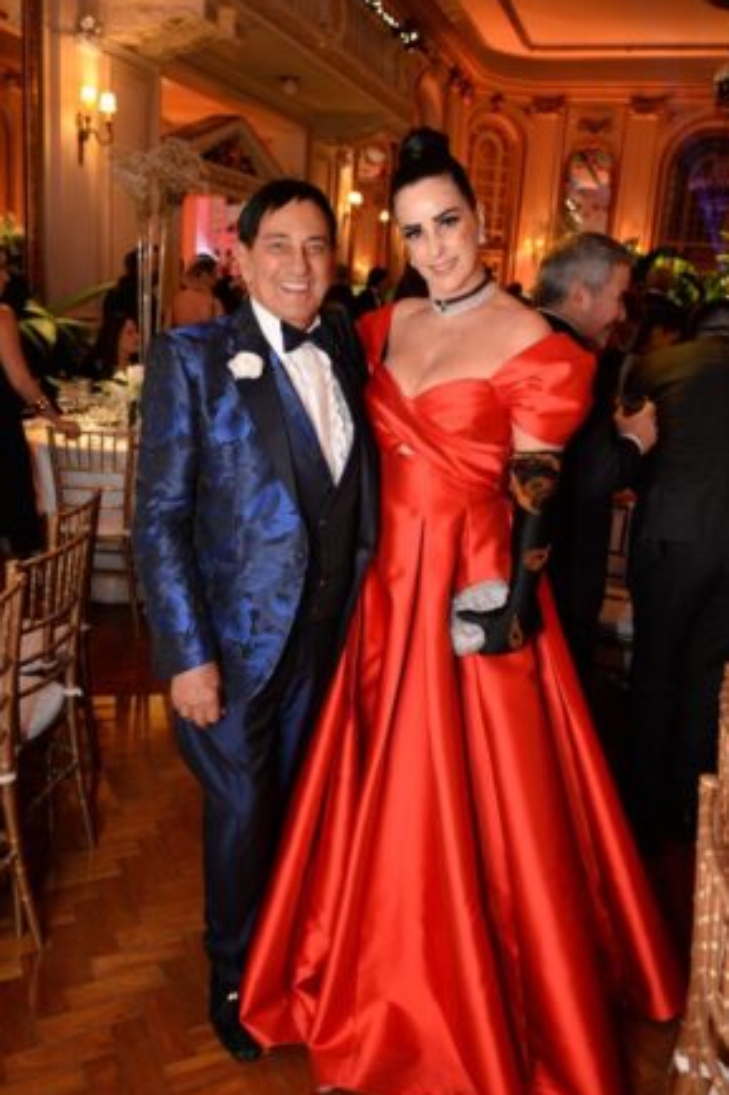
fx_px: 942
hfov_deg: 42.3
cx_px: 361
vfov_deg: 60.3
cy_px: 517
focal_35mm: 31
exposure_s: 1/100
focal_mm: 28
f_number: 3.5
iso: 2500
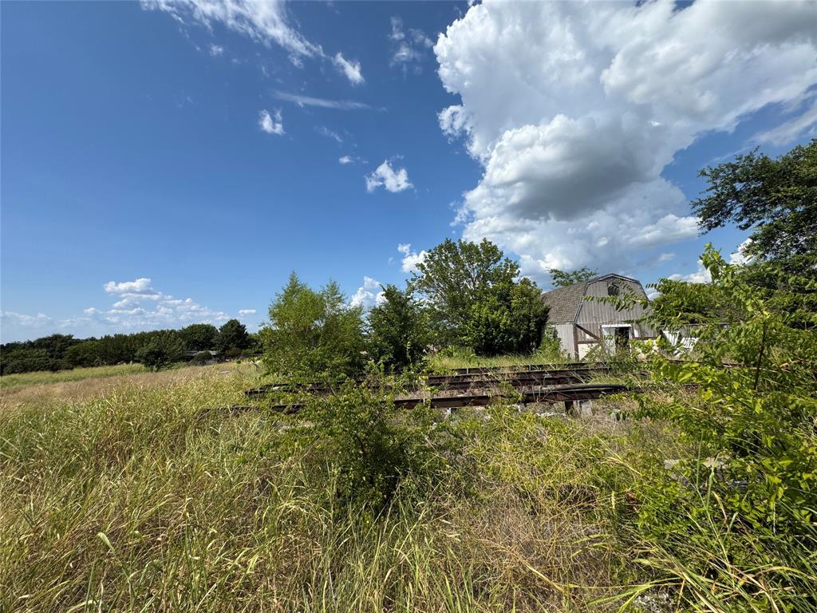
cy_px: 306
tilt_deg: +3.1
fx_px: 330
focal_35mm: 14
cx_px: 408
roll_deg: +1.6
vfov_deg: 85.7
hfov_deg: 102.1
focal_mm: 2.22
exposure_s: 1/2494
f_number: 2.2
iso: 40
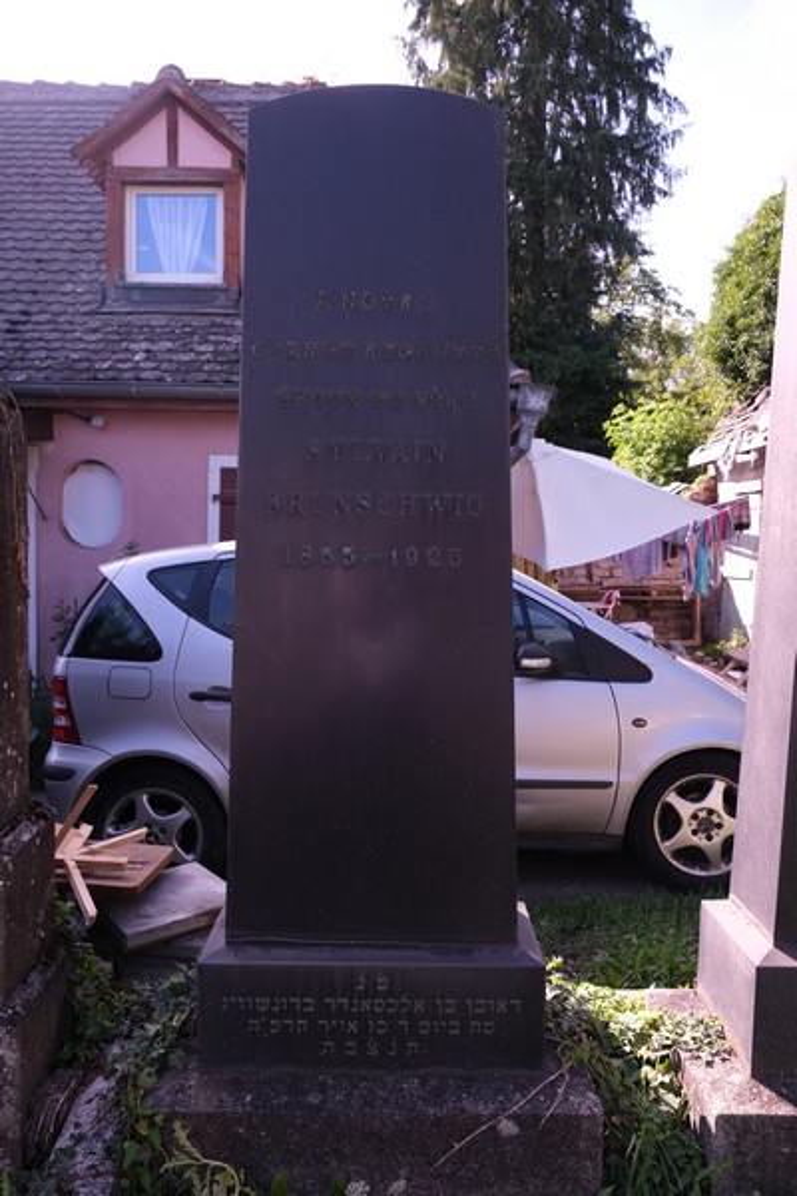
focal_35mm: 27
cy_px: 598
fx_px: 897
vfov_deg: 67.4
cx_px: 398
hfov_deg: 47.9
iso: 160
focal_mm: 18
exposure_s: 1/170
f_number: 4.5
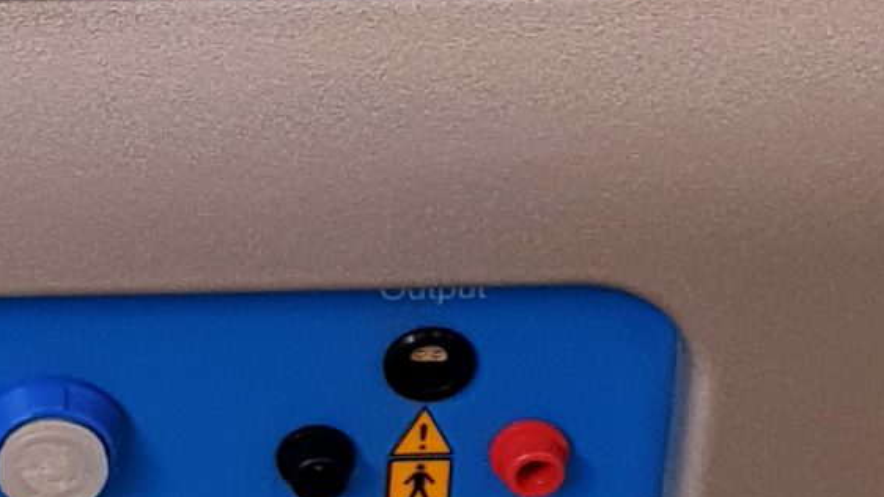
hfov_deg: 16.2
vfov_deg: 8.3
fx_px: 3023
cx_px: -41
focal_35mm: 129
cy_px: -854
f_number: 2.4
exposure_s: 1/50
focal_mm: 4.3
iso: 125
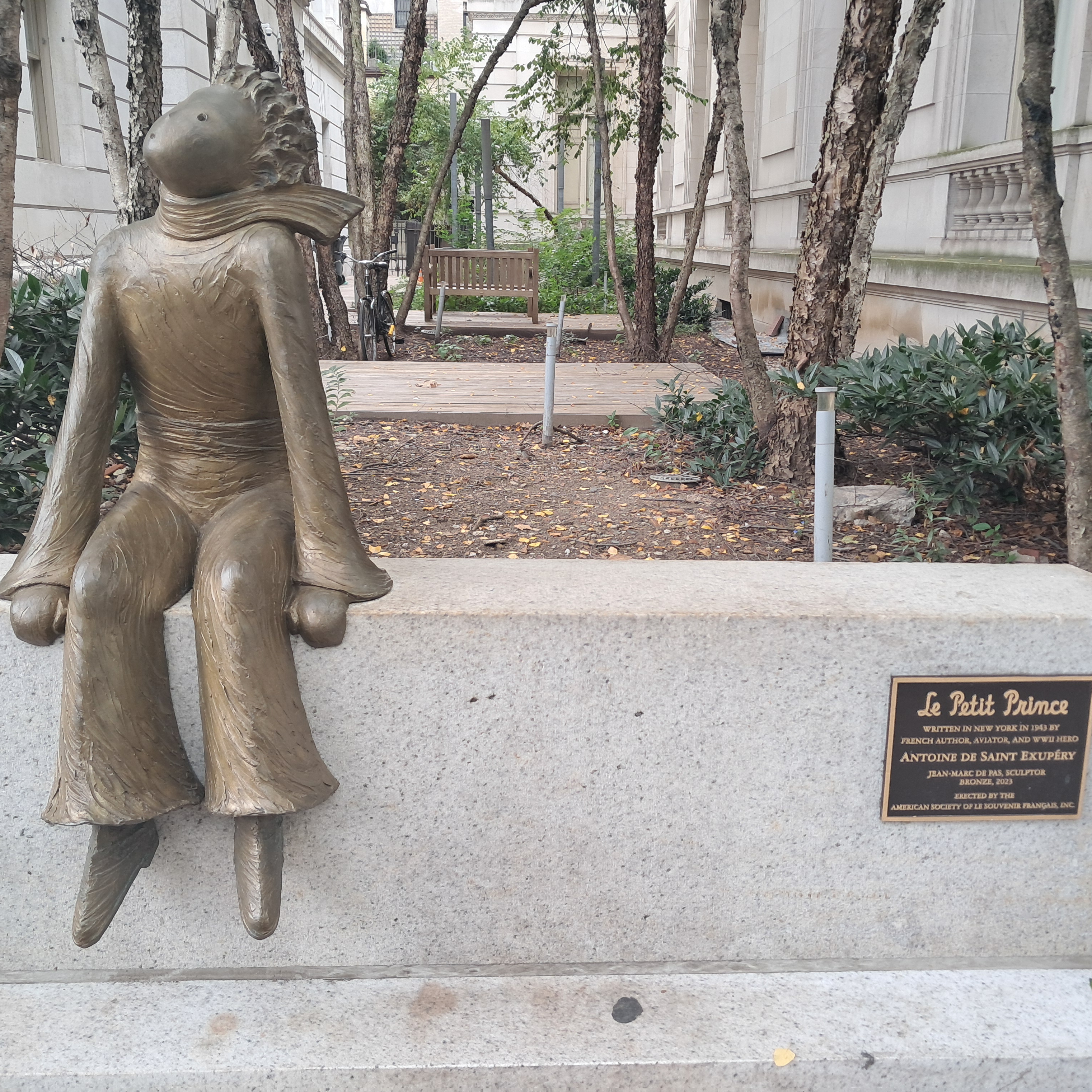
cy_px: 546
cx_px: 587
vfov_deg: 51.1
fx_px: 1142
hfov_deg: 51.1
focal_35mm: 32
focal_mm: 4
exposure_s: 1/60
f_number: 1.8
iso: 64
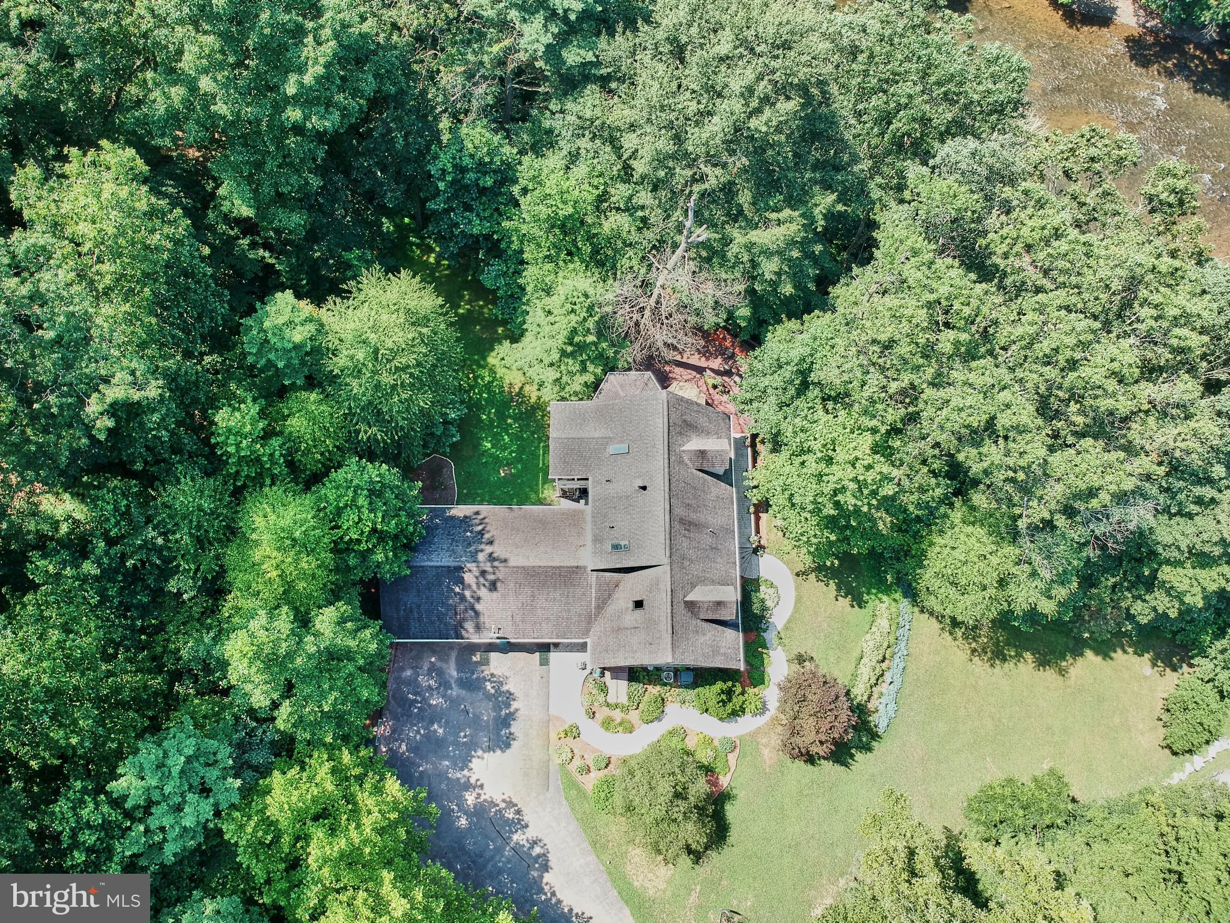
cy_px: 462
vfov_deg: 54.9
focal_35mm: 25
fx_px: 888
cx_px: 615
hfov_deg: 69.4
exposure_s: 1/320
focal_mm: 4.5
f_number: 2.6
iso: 100
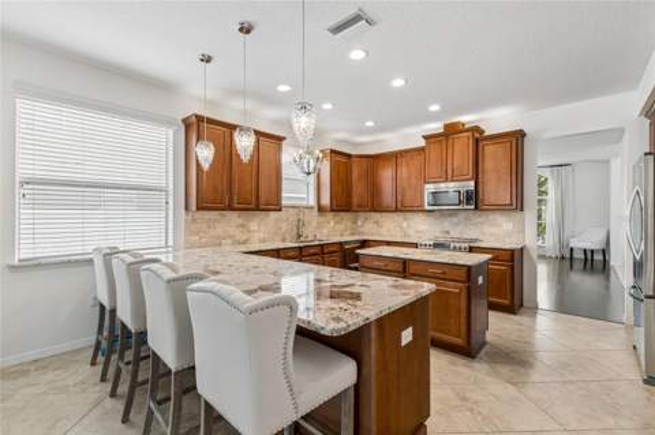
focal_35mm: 15
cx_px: 328
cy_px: 218
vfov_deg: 77.2
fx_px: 273
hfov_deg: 100.4
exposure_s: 1/6
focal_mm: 10
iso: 100
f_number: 7.1
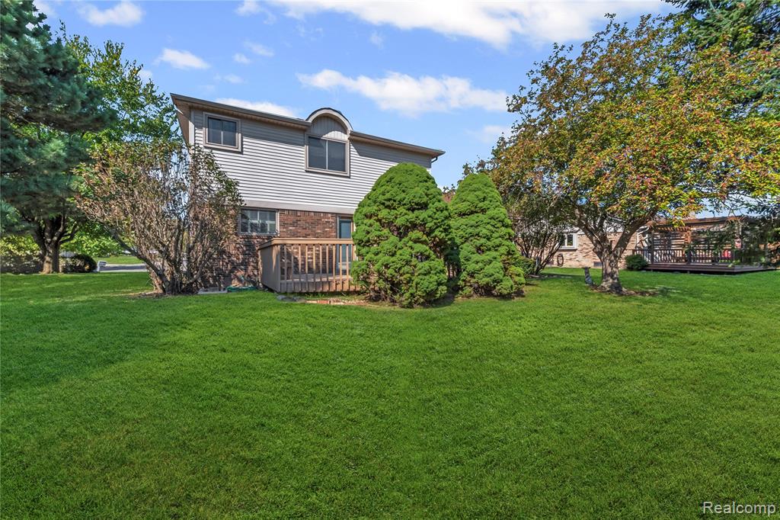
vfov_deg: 81.2
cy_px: 260
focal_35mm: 14
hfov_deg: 104.3
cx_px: 390
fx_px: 303
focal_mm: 14
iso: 400
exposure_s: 1/320
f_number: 10
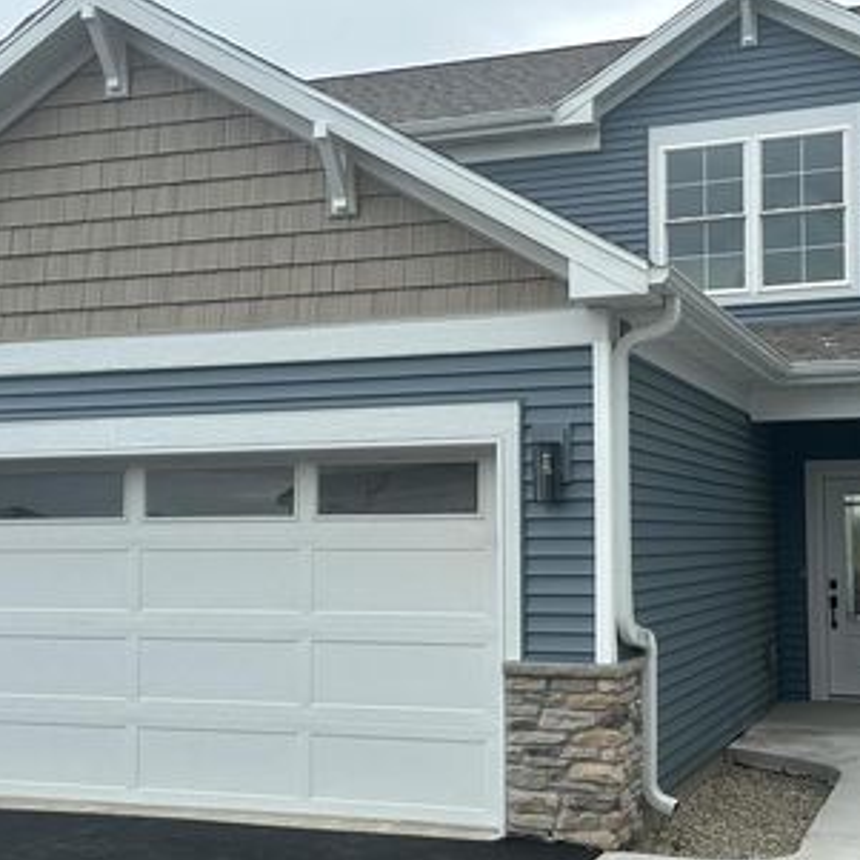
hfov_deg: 36.0
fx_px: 1321
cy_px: 461
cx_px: 474
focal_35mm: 47
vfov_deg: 36.0
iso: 80
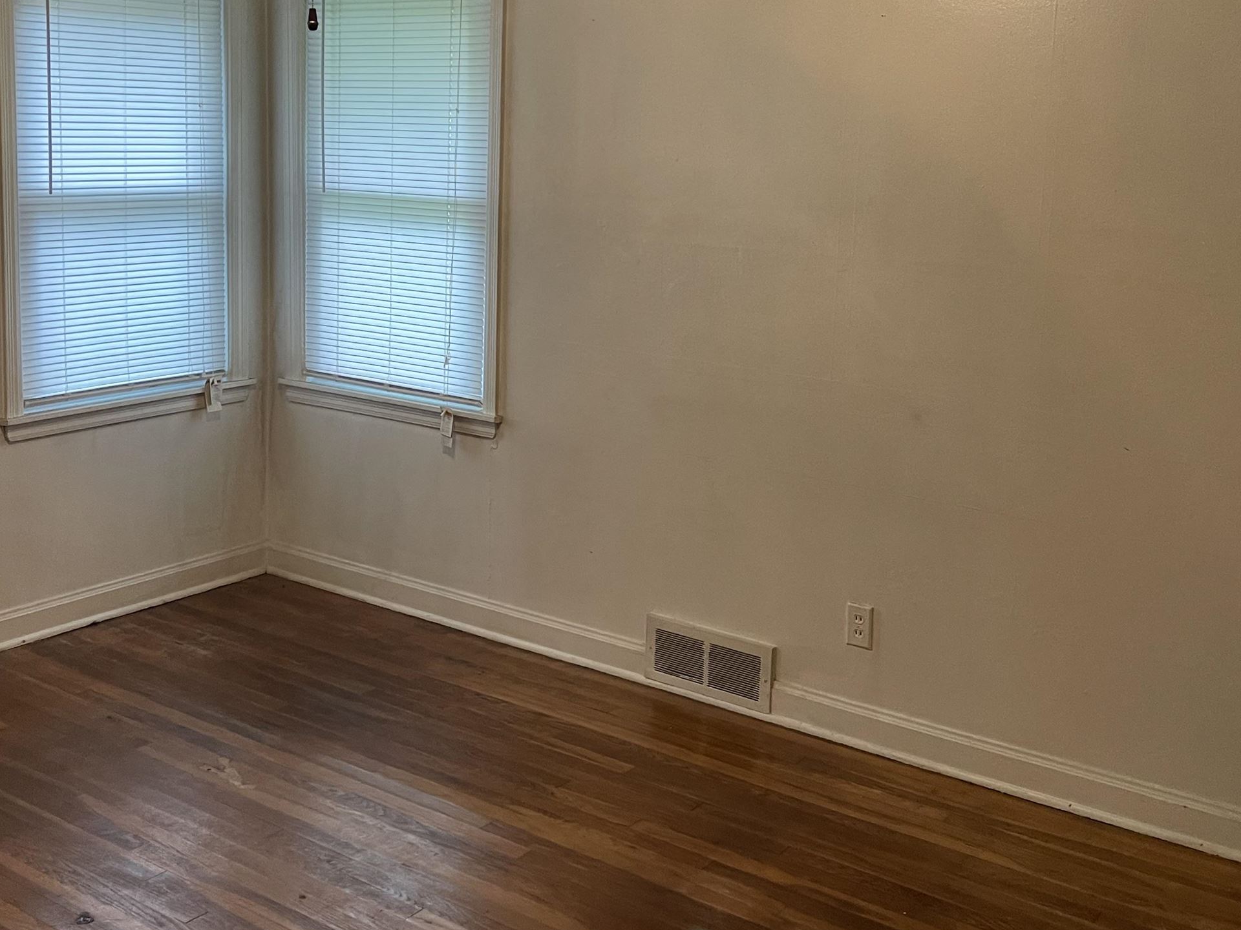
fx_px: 1434
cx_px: 517
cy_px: 340
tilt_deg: -6.2
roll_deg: -0.6
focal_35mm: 40
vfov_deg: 35.7
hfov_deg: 46.6
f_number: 1.6
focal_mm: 5.1
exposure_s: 1/60
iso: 250
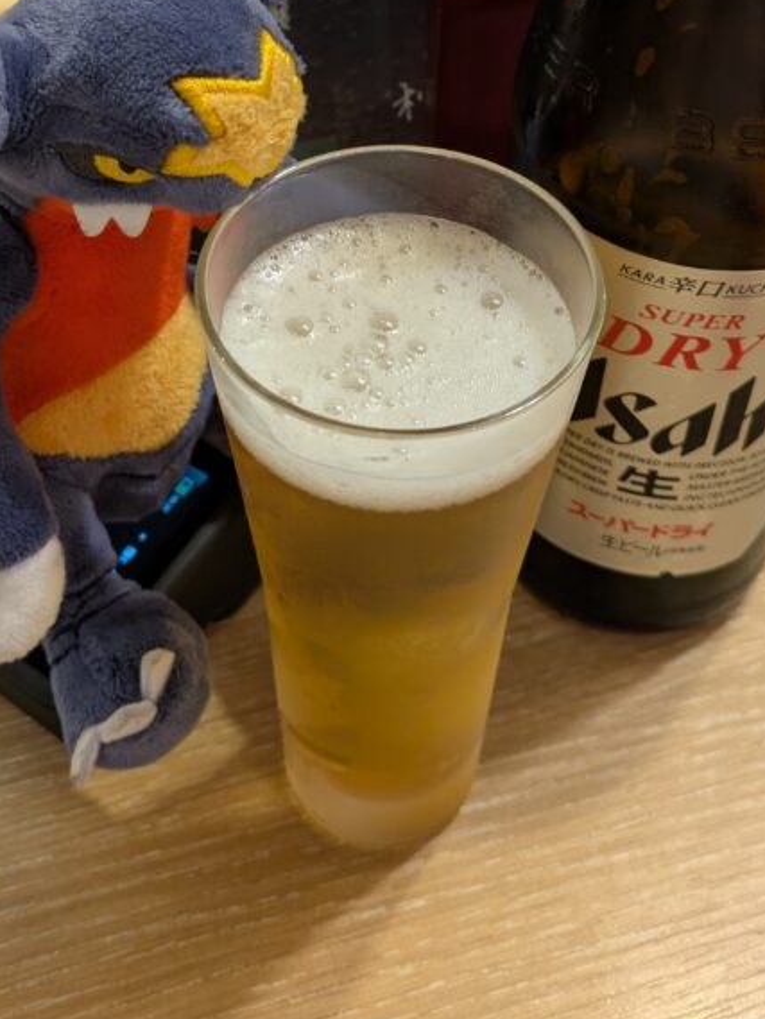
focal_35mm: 45
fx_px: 1325
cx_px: 343
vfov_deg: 40.0
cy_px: 177
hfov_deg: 32.2
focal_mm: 5.43
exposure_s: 1/50
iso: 219
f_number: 1.89
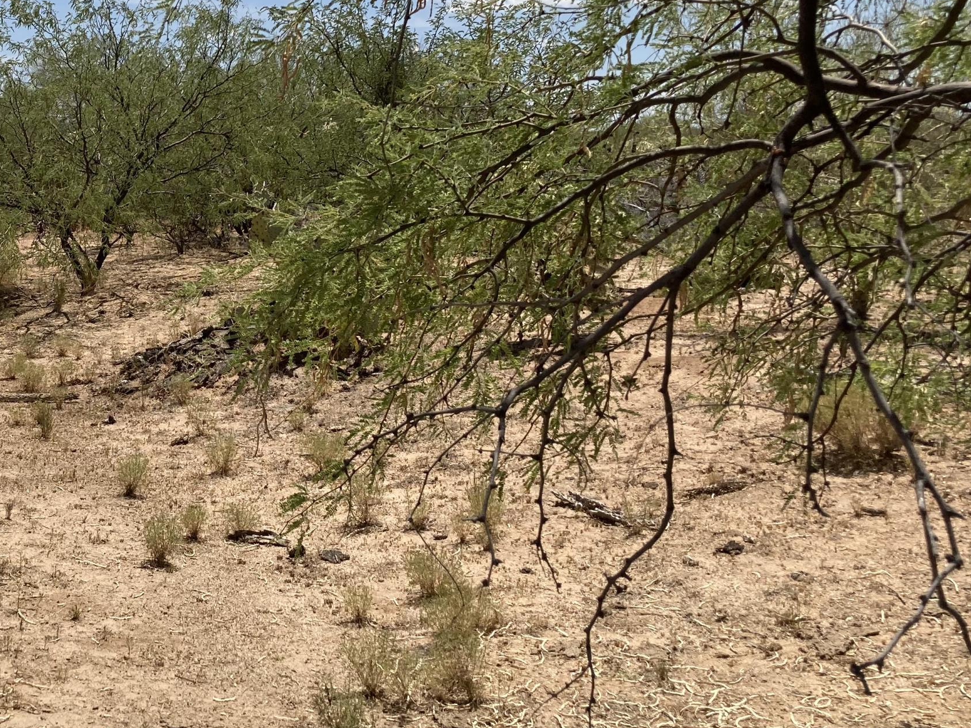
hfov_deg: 36.7
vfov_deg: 28.8
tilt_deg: -2.5
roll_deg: -4.0
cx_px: 172
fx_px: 1403
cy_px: 218
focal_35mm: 50
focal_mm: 3.99
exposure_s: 1/3247
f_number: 1.8
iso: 20
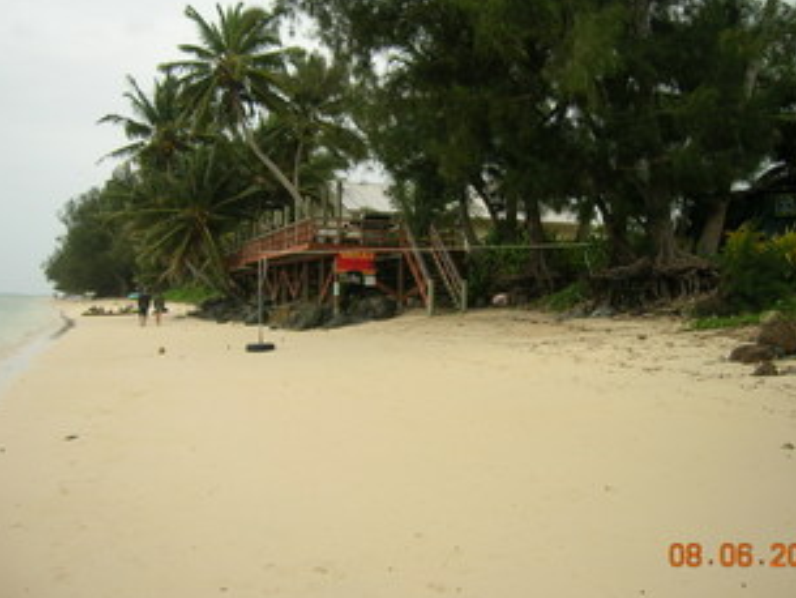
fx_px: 897
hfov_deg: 47.8
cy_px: 283
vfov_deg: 36.8
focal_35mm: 39
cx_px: 444
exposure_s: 1/198
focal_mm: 5.7
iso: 50
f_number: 2.9
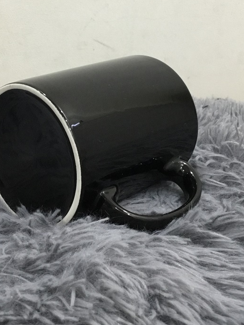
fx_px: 507
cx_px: 117
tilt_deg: -14.8
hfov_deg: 27.0
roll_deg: +0.6
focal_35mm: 54
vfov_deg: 35.1
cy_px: 100
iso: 160
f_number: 2.4
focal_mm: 3.3
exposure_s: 1/33
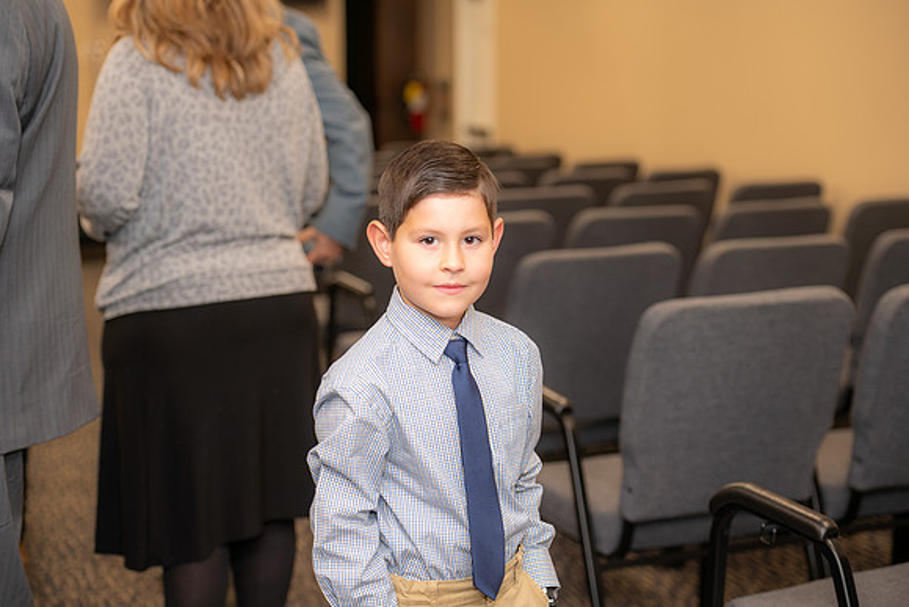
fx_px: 1894
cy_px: 304
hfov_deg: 27.0
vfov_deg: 18.2
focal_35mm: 75
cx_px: 454
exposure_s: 1/50
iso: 100
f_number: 2.8
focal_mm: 75
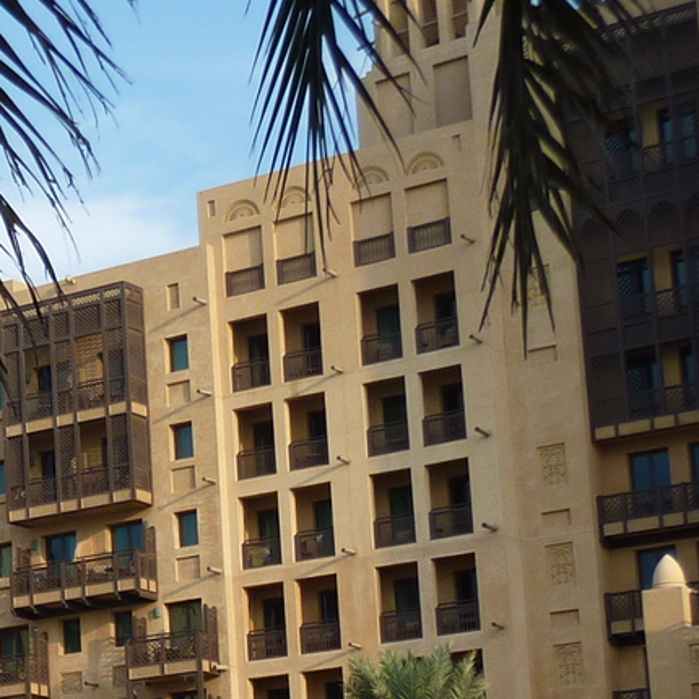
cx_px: -519
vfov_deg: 14.9
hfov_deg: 13.7
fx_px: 2627
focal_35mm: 115
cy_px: 662
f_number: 4
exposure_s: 1/320
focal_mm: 5.7
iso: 80
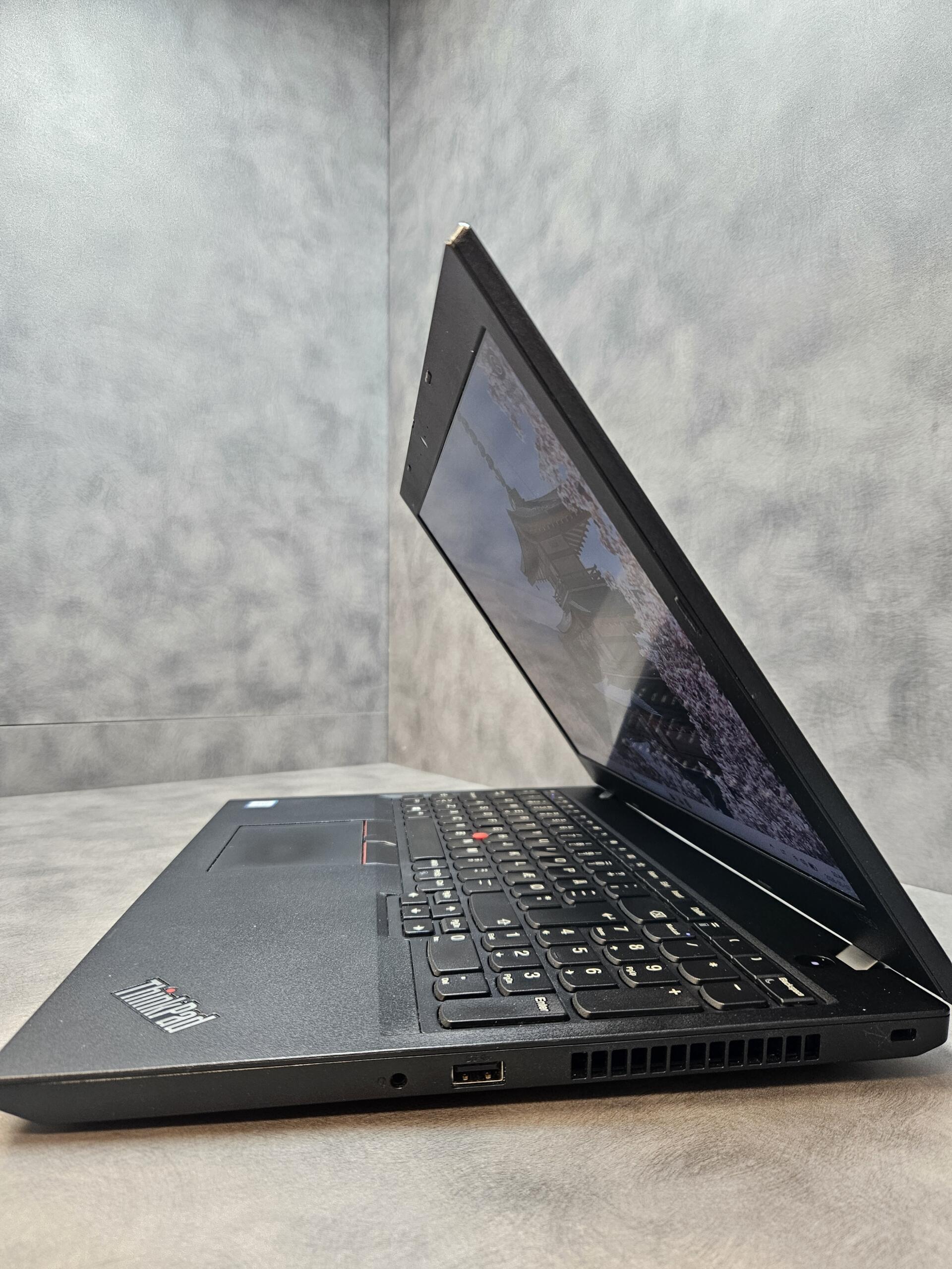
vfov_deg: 73.9
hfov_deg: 58.9
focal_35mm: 23
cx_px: 476
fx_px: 843
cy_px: 634
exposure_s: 1/100
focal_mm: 5.4
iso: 320
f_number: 1.8
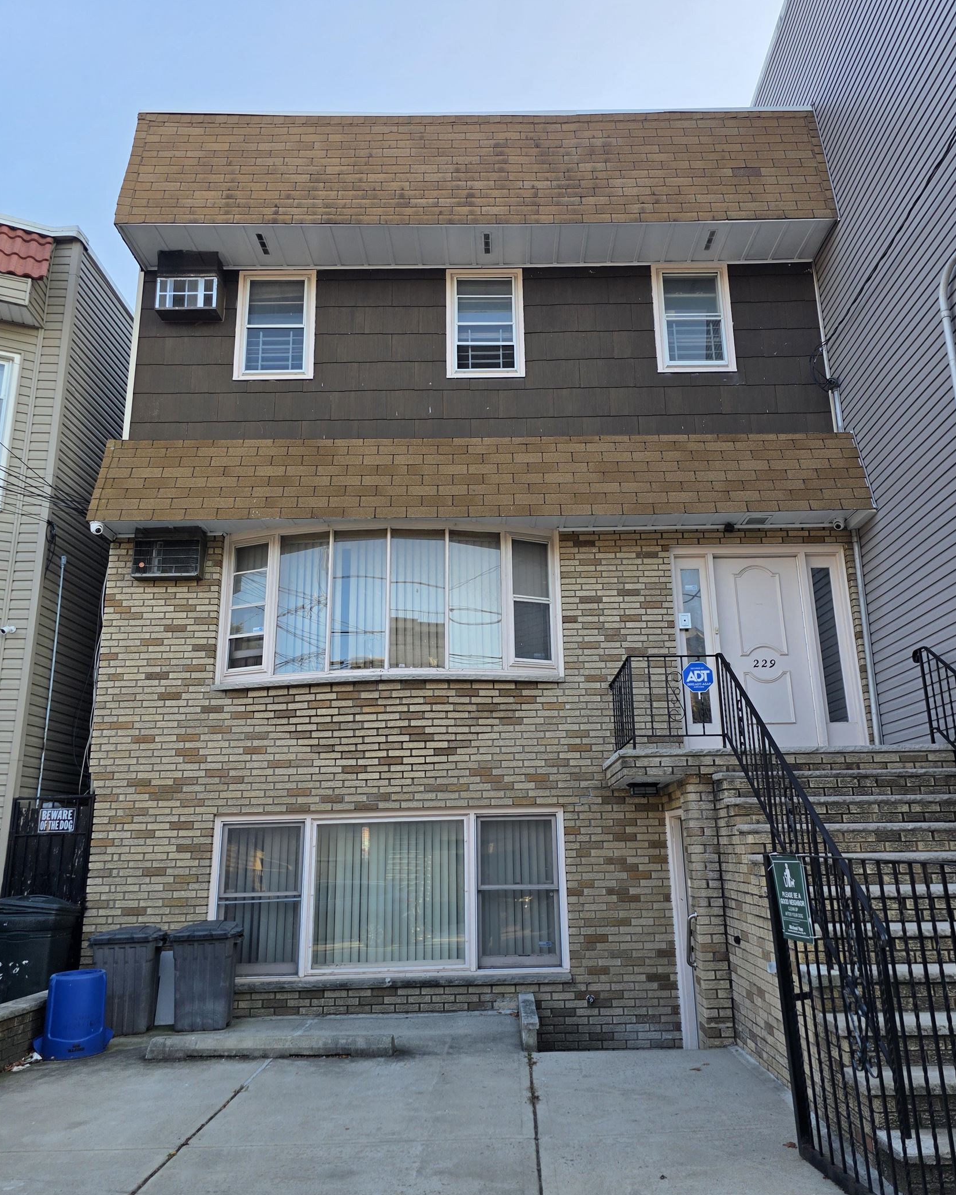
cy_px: 616
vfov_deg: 68.1
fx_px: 884
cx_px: 497
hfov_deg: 56.8
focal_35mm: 25
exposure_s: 1/359
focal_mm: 6.3
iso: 32
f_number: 1.7
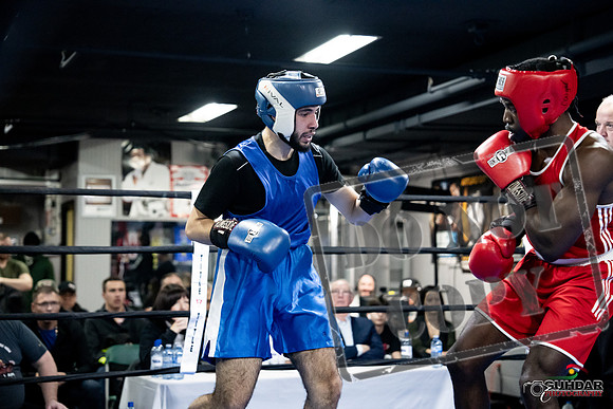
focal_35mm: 70
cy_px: 204
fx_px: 1192
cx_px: 306
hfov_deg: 28.8
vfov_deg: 19.5
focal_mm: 70
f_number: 2.8
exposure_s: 1/1000
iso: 10000
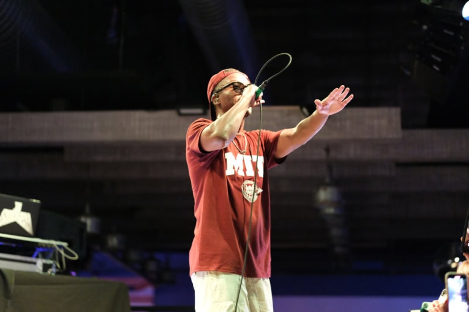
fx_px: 1094
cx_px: 234
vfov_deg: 16.3
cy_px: 156
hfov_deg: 24.2
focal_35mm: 84
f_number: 1.4
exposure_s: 1/110
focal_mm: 56
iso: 8000
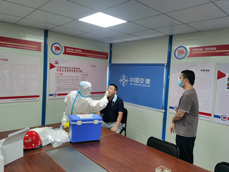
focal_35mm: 27
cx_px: 114
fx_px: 179
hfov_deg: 65.3
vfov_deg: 51.4
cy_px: 86
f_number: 1.6
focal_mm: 5.56
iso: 100
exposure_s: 1/100
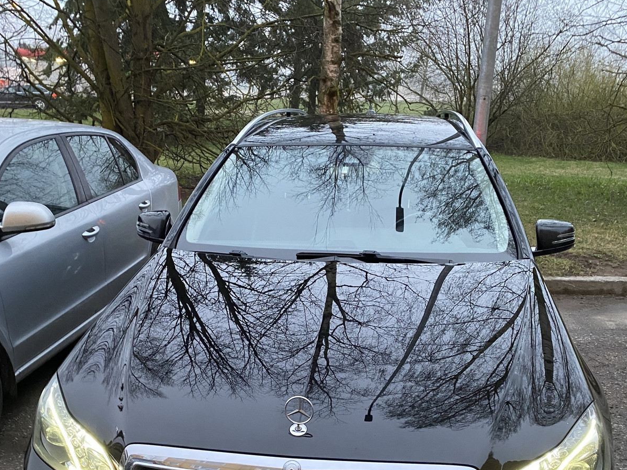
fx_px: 634
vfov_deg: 38.8
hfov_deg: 52.6
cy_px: 389
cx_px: 314
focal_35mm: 35
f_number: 1.8
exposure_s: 1/39
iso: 500
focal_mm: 4.25
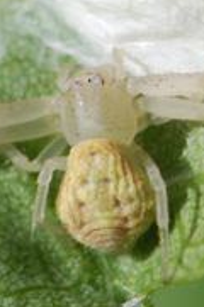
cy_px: 5
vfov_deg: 3.7
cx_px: 162
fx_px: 4767
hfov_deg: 2.5
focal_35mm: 559
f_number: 8
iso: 140
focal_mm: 105
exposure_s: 1/125
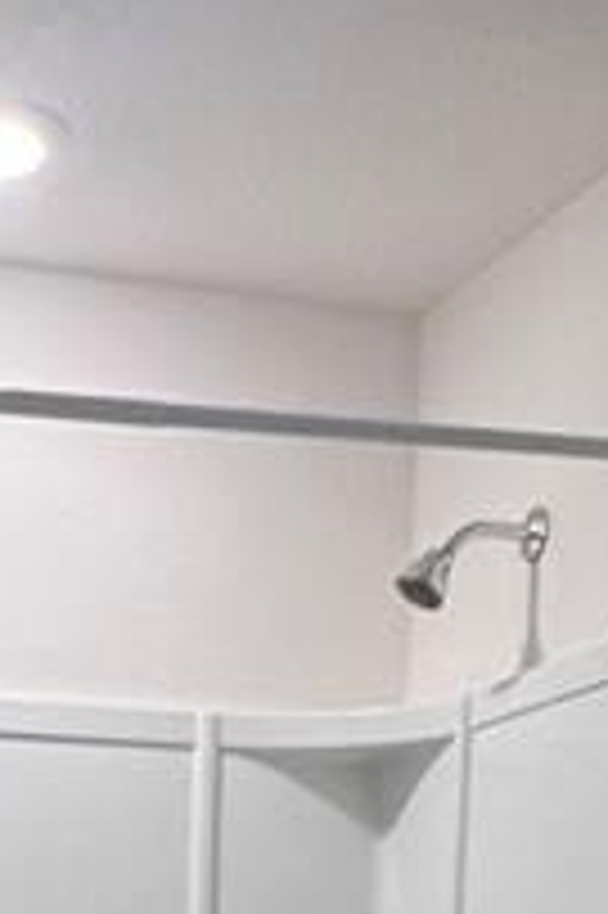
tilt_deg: -9.8
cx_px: 32
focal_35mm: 80
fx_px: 2030
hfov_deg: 16.7
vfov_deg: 20.3
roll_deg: +0.6
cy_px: 1504
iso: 250
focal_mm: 1.57
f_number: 1.8
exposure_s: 1/120
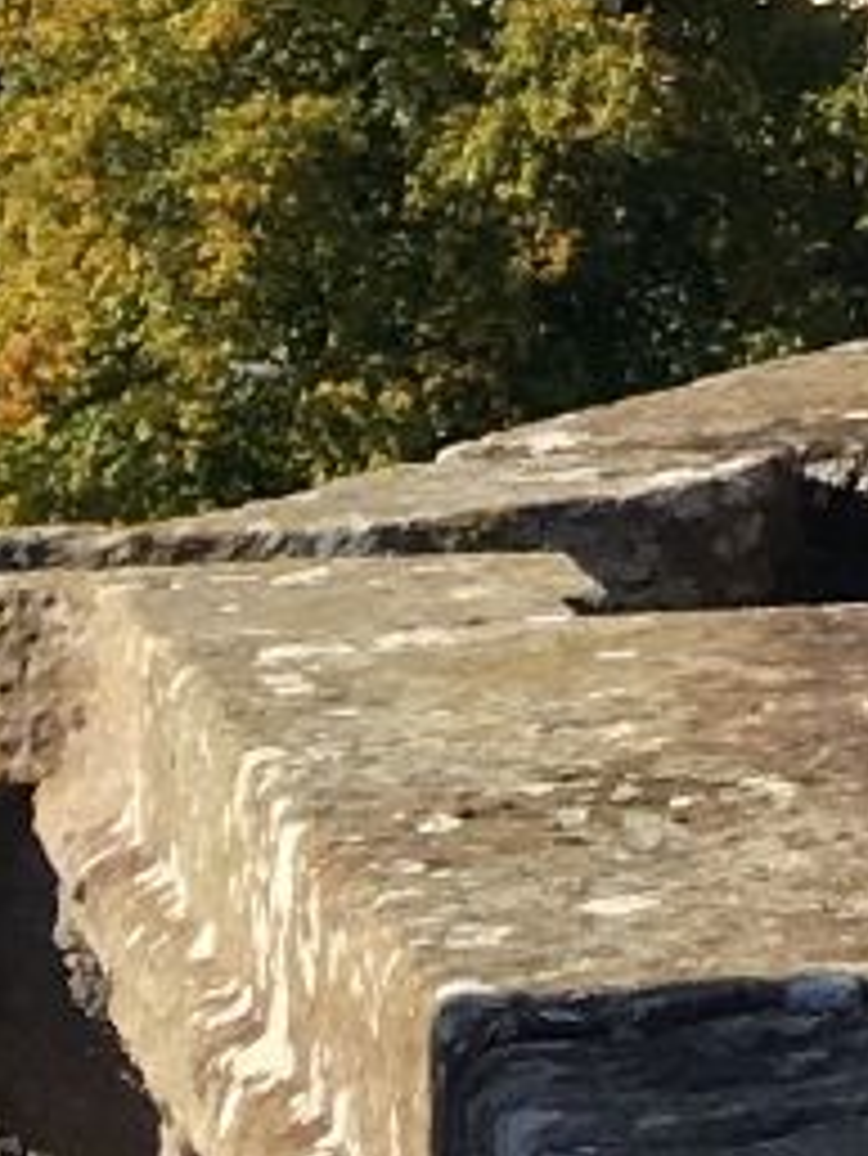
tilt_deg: +9.5
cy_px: -2074
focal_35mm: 231
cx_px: 3216
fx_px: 7717
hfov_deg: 5.7
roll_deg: +2.0
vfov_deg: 7.7
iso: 25
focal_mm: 4.15
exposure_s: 1/1166
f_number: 2.2
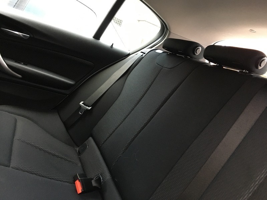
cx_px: 134
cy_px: 100
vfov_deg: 48.2
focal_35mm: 29
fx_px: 224
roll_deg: -19.5
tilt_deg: -10.1
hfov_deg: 61.7
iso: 200
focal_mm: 4.15
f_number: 2.2
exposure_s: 1/25
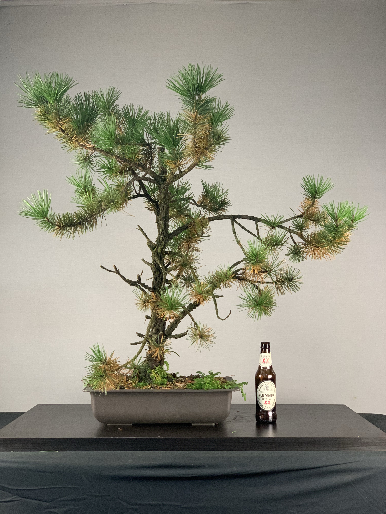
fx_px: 773
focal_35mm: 52
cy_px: 257
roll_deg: +0.2
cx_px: 193
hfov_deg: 28.0
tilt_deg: +4.0
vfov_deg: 36.8
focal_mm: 6
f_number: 2.4
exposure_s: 1/50
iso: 200
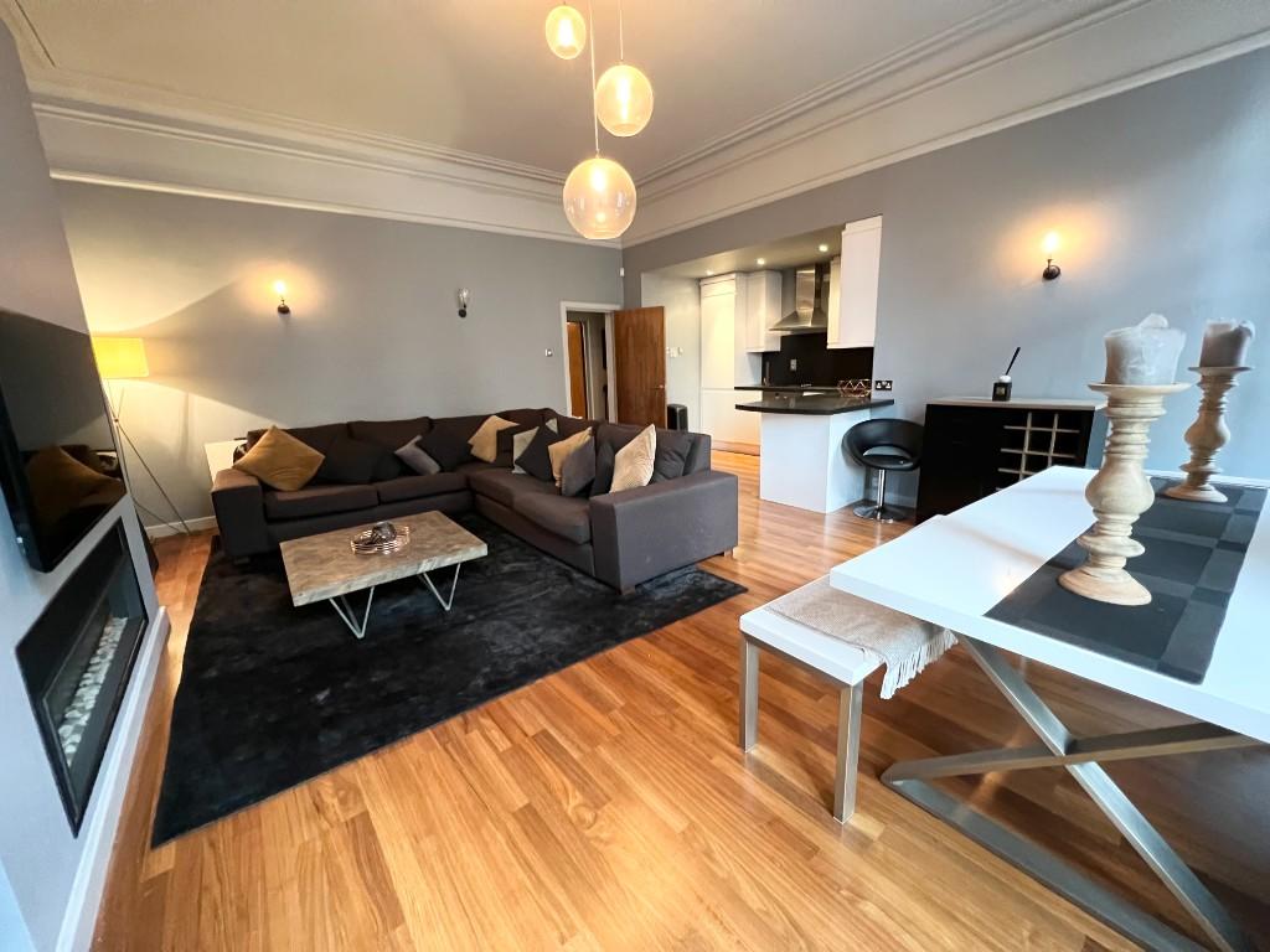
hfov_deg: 106.2
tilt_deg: -13.1
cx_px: 635
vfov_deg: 89.9
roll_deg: +2.2
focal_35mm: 13
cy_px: 476
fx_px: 477
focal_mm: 1.57
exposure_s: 1/50
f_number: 1.8
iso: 1000
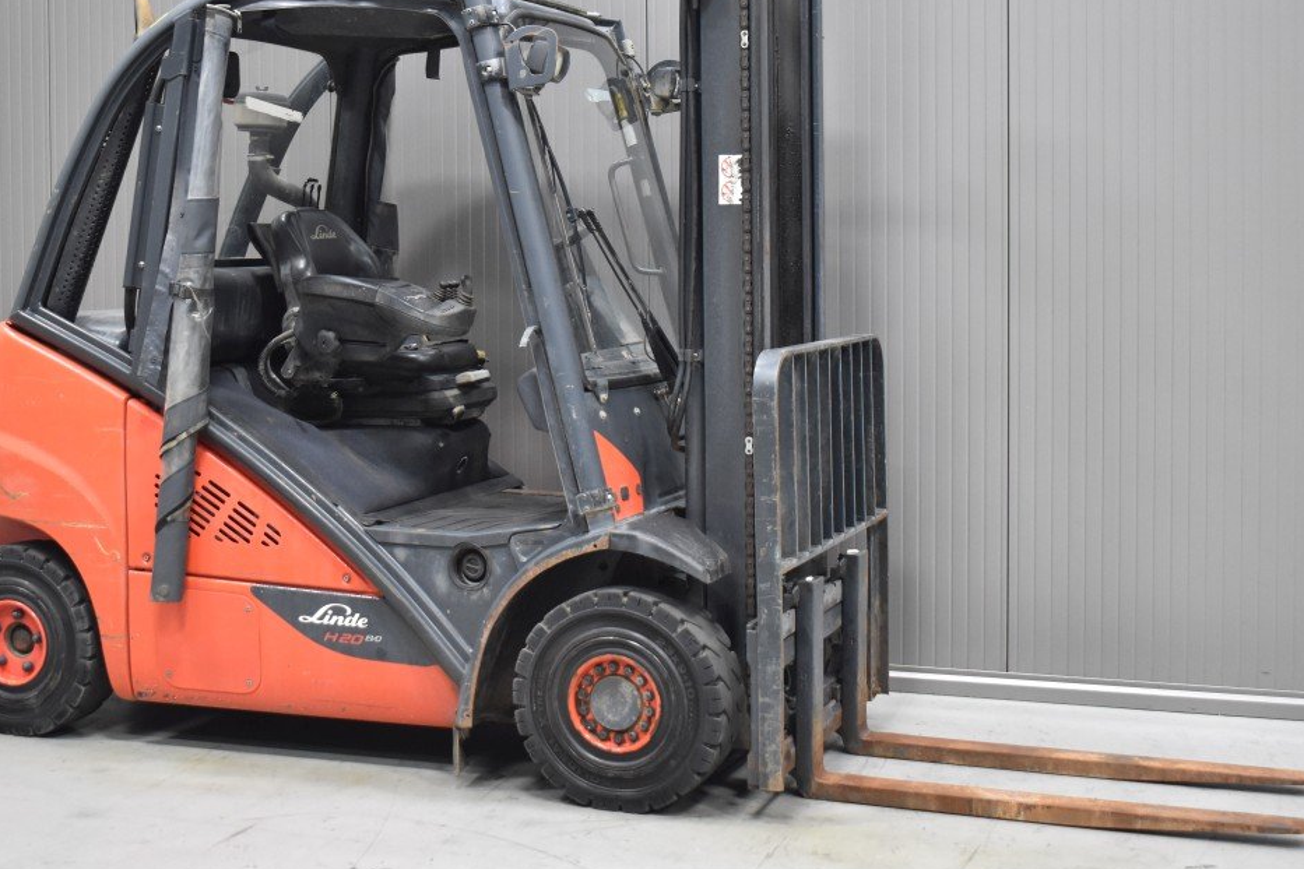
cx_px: 523
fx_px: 1956
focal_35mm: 54
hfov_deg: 36.7
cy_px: 317
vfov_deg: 25.0
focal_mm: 28
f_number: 4.2
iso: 1600
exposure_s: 1/40
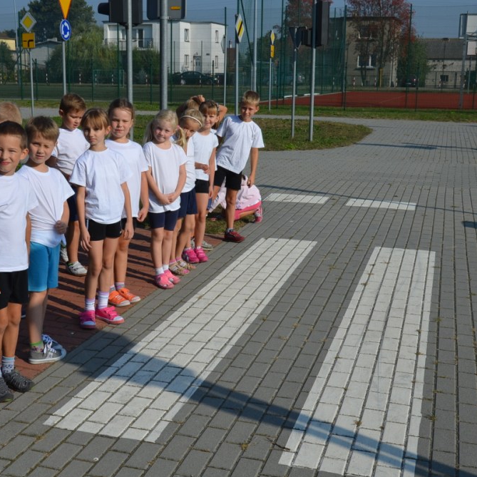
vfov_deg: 34.9
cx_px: 187
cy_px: 241
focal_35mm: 49
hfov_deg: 34.8
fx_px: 758
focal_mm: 25
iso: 100
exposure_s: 1/400
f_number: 10
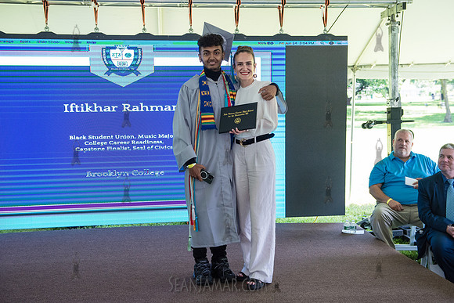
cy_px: 151
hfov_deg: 44.6
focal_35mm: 44
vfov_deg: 30.6
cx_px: 233
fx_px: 553
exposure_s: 1/800
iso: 2500
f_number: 4
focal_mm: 42
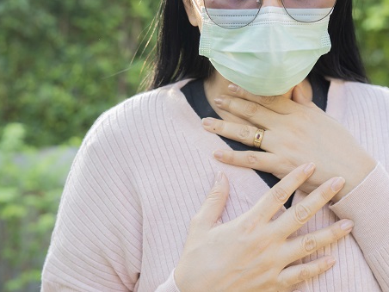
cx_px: 201
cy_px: 146
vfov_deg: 20.0
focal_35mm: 74
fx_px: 826
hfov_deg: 26.5
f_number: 2.8
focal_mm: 45
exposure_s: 1/320
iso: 250
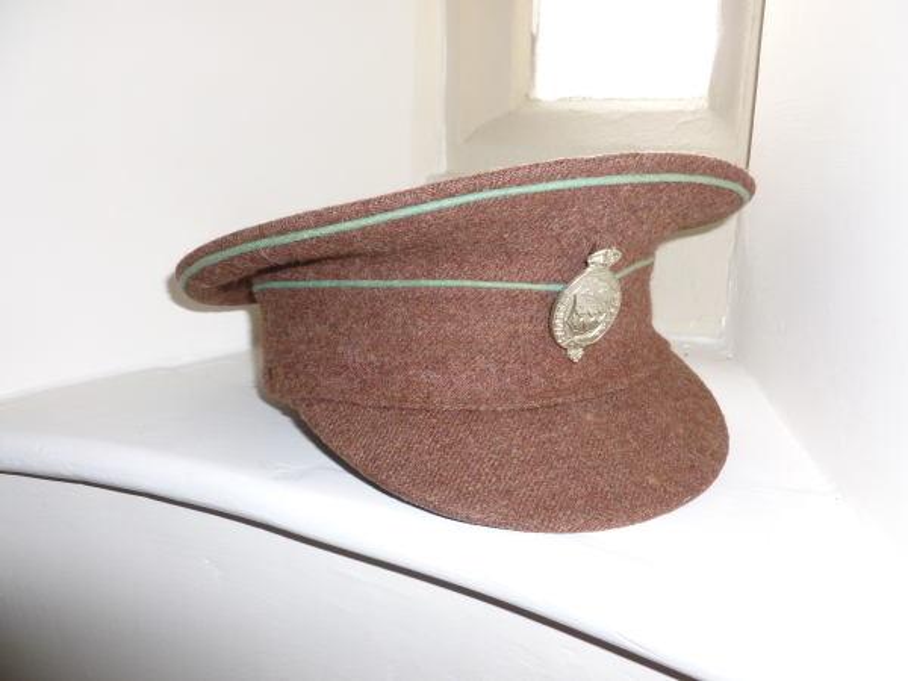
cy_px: 340
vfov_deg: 49.7
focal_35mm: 28
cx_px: 454
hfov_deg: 63.4
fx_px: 734
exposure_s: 1/60
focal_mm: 5
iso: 100
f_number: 3.3
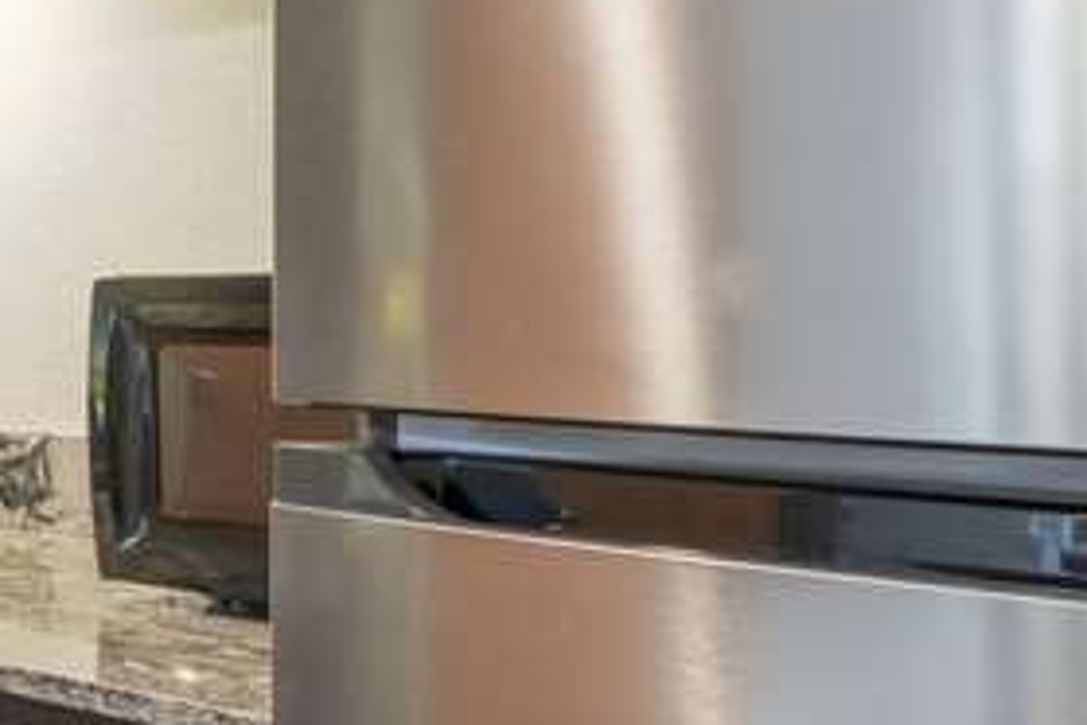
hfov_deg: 25.3
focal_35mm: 66
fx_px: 1993
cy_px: 403
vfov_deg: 20.6
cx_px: -407
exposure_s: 1/13
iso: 400
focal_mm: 18
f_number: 11
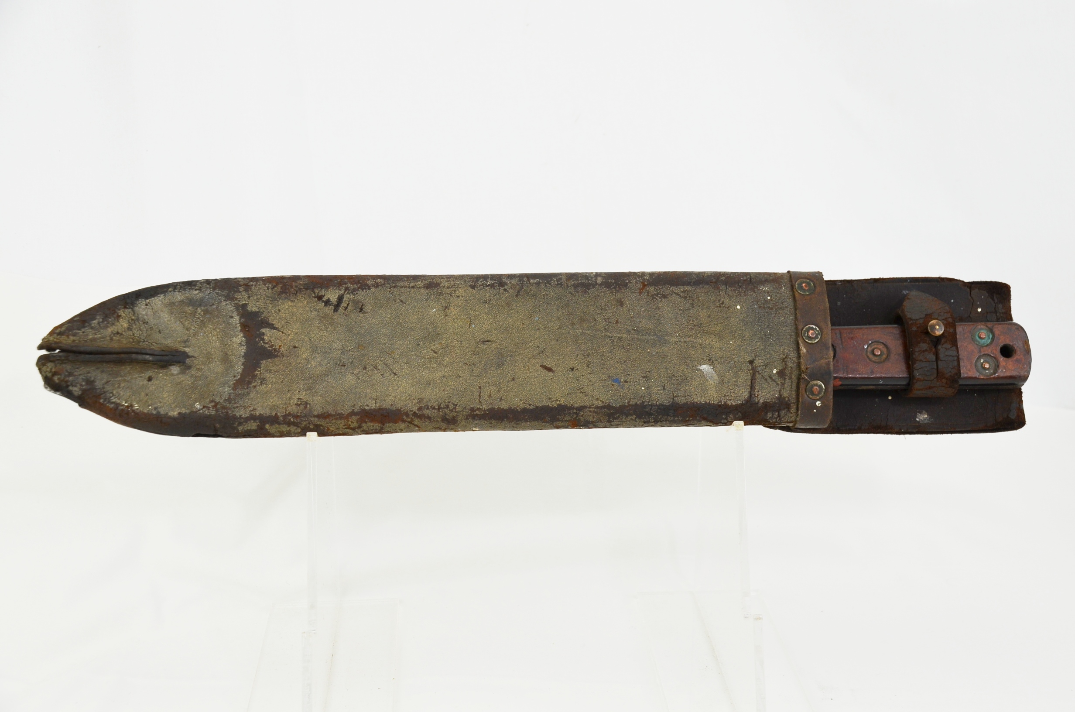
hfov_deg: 41.2
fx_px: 1430
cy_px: 356
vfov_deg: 28.0
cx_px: 538
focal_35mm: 48
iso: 280
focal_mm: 32
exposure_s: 1/125
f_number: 5.6
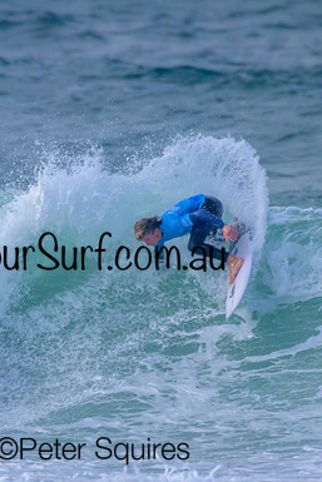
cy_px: 241
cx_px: 93
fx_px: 20199
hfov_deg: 0.9
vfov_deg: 1.4
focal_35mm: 1507
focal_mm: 1000
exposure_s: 1/2500
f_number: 11
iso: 1100
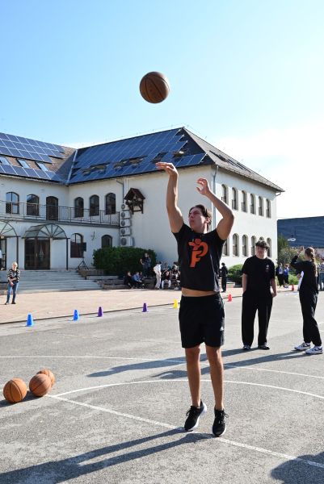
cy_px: 242
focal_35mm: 35
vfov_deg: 54.4
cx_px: 162
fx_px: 472
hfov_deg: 37.9
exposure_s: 1/800
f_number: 14
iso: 1600
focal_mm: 35
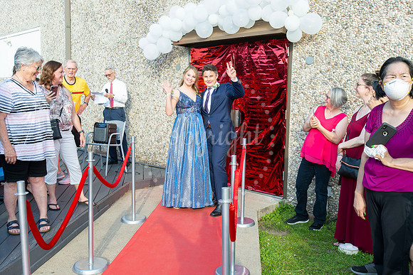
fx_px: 402
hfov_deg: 54.4
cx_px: 206
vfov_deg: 37.9
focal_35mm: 35
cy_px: 138
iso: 160
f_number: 8
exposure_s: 1/250
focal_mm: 35
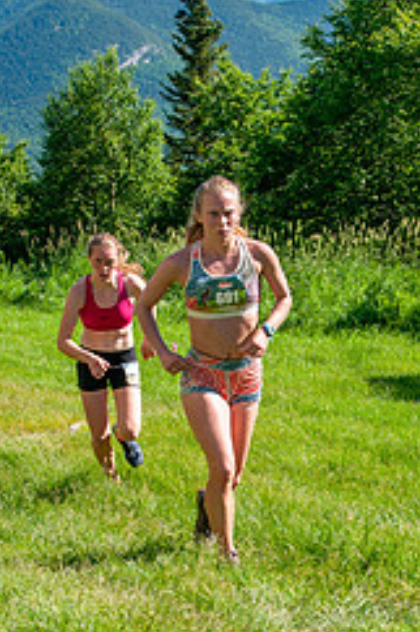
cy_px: 436
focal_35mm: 95
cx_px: 296
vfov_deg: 21.4
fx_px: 1665
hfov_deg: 14.3
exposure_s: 1/400
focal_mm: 34
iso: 200
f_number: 8
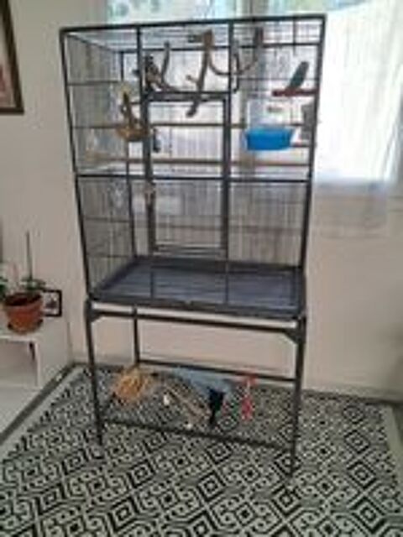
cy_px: 268
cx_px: 202
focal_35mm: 27
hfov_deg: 51.4
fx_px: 419
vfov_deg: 65.3
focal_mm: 4
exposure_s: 1/50
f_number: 1.8
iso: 50
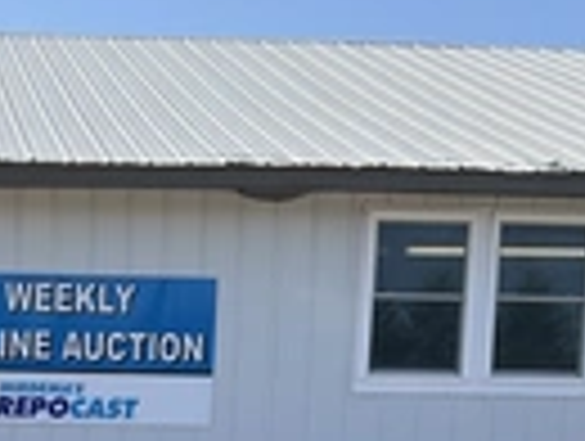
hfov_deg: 20.8
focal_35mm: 89
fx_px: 1507
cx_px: -81
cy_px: 639
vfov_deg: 15.5
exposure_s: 1/842
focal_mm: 3
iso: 25
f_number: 1.8
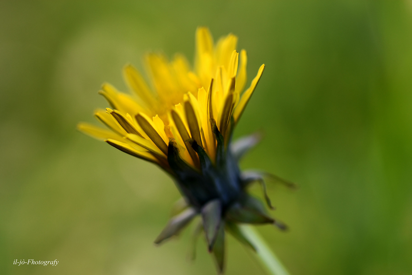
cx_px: 206
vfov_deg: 8.7
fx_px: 1802
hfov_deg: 13.0
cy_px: 138
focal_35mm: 158
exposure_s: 1/500
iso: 320
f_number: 4
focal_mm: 105
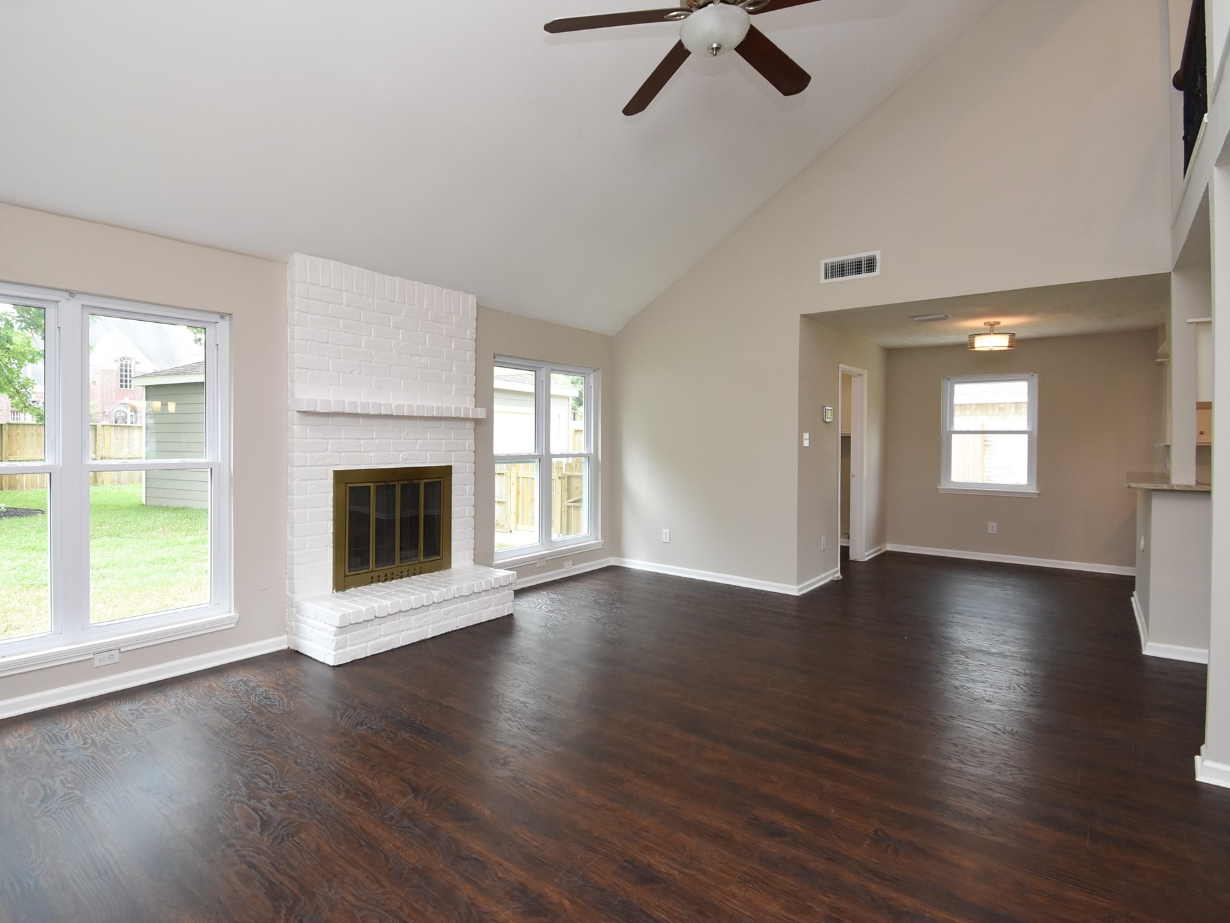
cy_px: 453
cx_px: 533
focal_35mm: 17
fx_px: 604
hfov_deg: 90.5
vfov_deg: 74.7
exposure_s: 1/125
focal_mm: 10
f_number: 7.1
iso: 1000
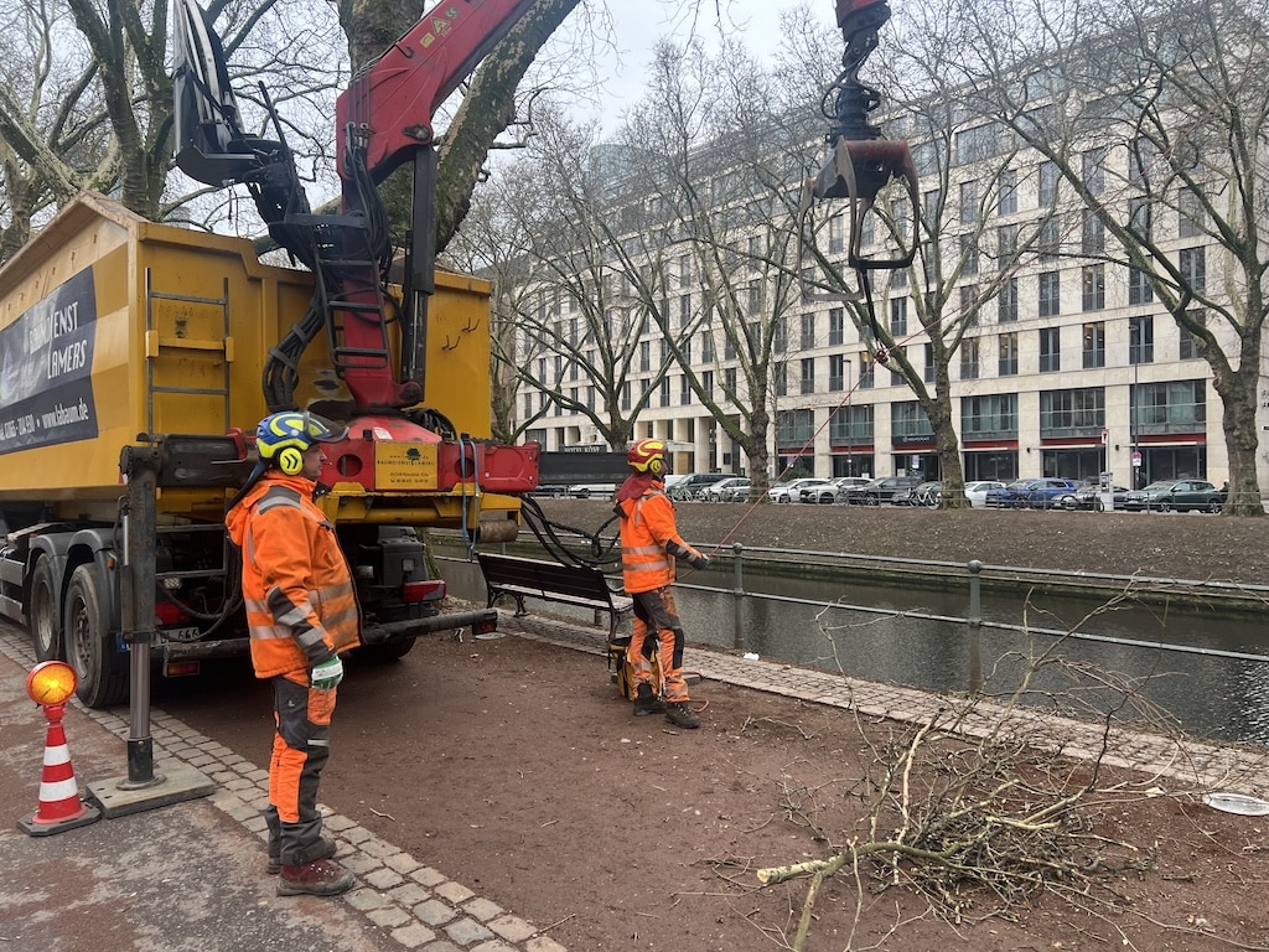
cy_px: 476
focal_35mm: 26
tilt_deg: +0.6
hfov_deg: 67.3
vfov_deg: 53.1
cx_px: 634
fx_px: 953
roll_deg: +0.0
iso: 40
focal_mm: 5.7
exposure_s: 1/166
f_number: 1.5
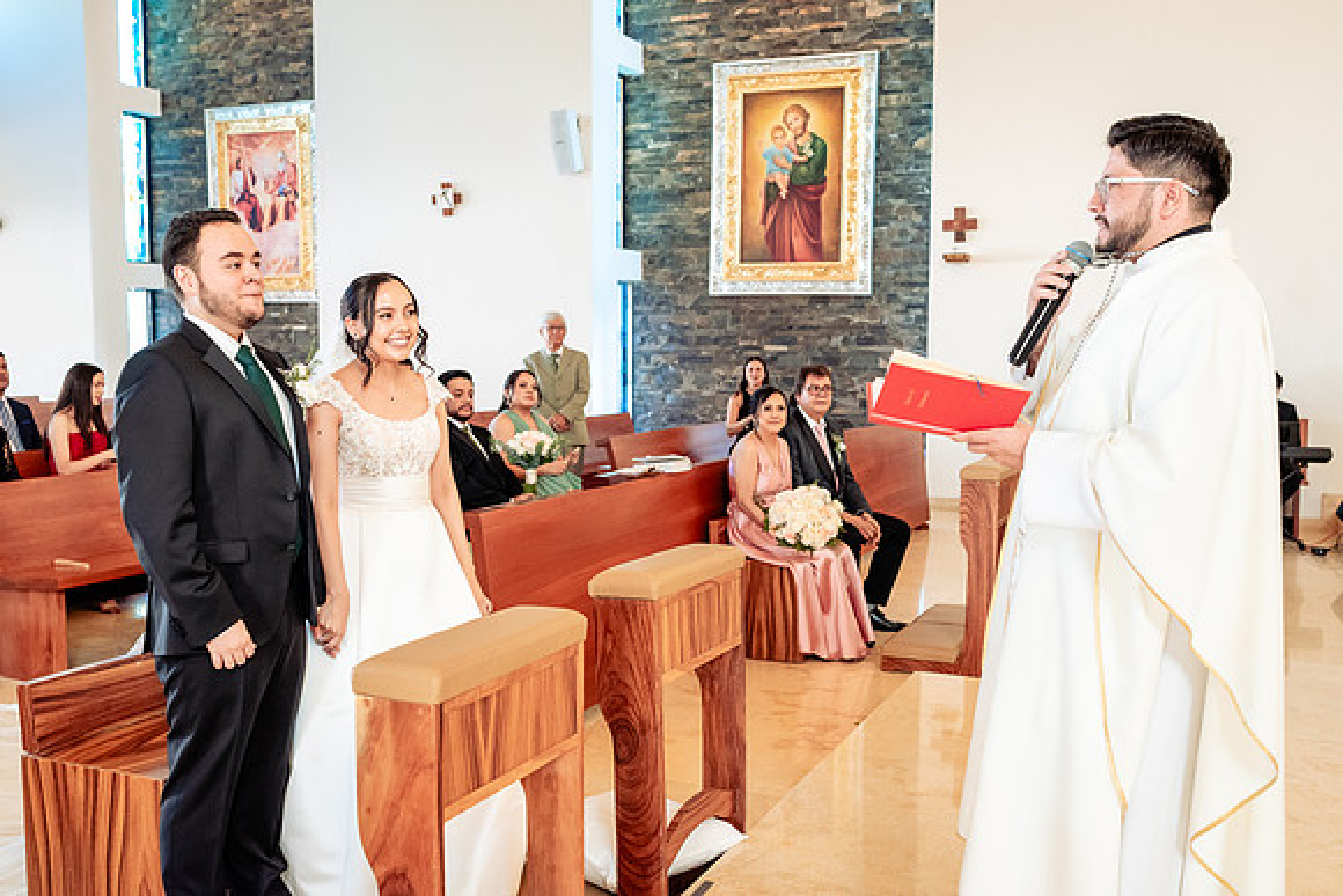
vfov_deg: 37.3
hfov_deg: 53.6
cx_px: 672
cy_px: 448
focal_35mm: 36
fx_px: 1328
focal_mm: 35
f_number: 4.5
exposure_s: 1/125
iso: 2500
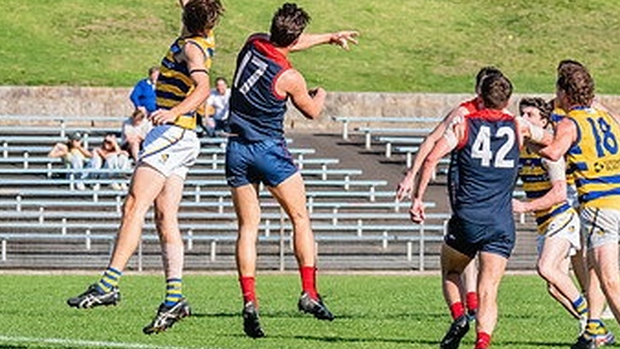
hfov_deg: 4.2
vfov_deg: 2.3
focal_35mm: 520
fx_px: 8547
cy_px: 95
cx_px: 228
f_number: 9
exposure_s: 1/1600
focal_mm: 220
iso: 800
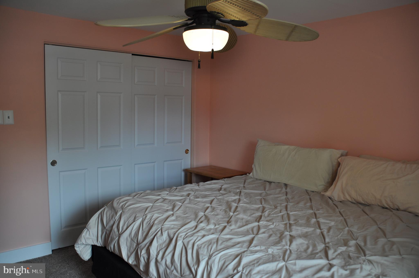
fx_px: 366
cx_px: 210
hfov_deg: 59.6
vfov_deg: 41.6
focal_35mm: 32
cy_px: 139
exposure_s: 1/60
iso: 200
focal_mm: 21
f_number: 3.8
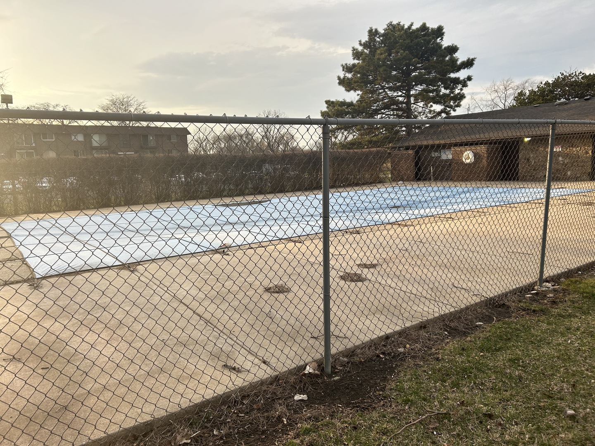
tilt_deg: -5.9
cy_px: 223
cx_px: 298
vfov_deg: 53.1
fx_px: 447
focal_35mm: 26
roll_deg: +2.2
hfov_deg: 67.3
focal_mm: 5.7
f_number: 1.5
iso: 50
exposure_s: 1/558
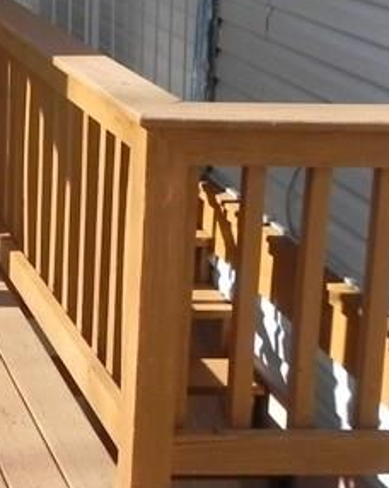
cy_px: 3
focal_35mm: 91
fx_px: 1312
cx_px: -254
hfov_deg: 15.1
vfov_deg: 20.4
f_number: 6.3
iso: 160
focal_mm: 4.6
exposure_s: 1/324
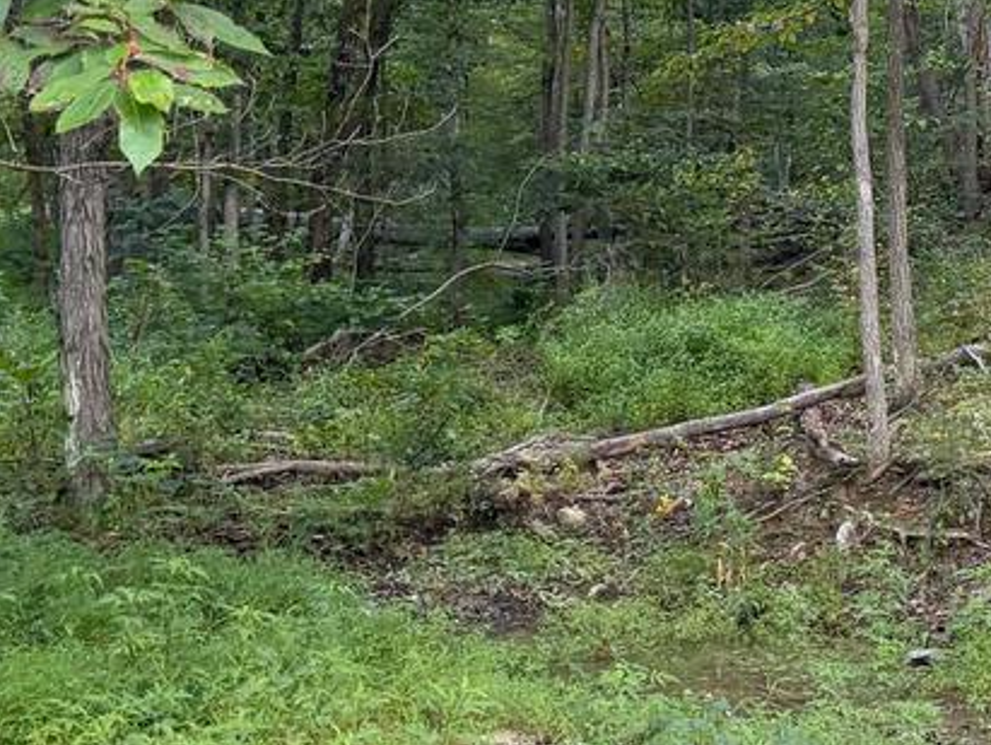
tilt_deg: +2.8
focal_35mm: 84
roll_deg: +3.3
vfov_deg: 17.5
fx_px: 2407
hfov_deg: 22.7
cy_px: 200
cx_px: 880
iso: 200
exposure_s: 1/103
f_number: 1.78
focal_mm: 6.76
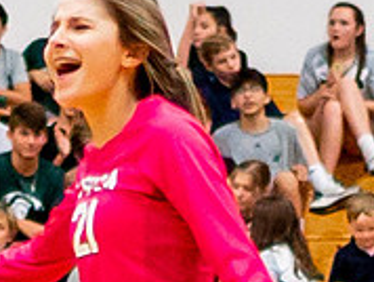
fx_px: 4998
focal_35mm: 462
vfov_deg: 3.2
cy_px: 199
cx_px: -786
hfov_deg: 4.1
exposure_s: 1/1250
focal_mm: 35
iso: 800
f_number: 1.4
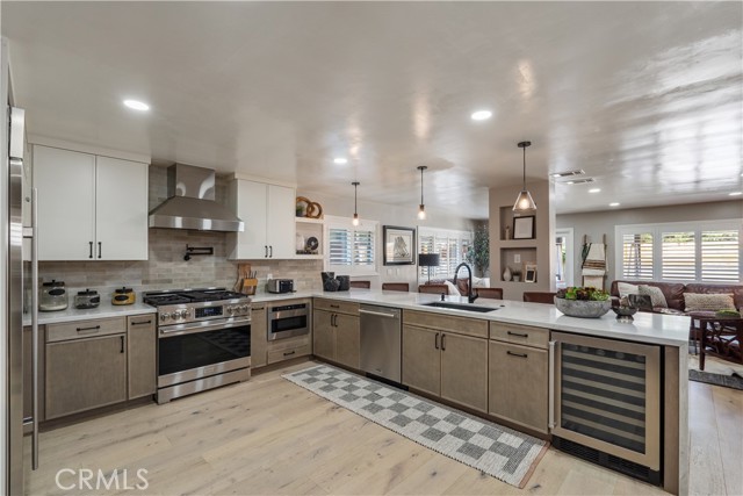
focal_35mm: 16
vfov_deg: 73.8
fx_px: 330
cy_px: 248
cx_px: 372
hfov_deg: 96.7
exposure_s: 1/20
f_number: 9
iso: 1000
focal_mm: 16
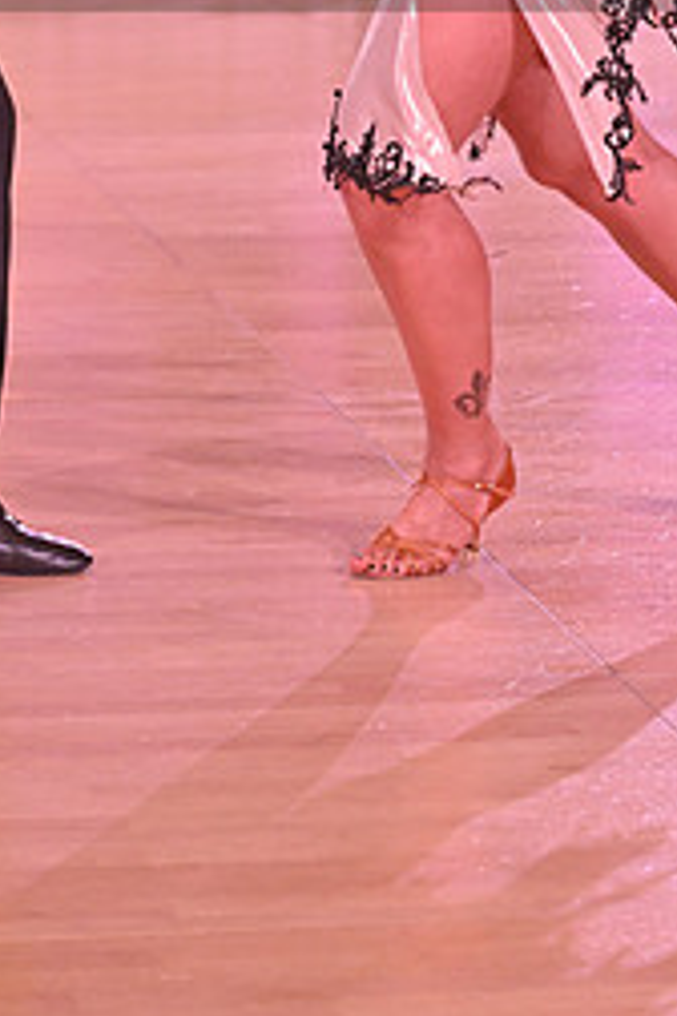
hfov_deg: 7.5
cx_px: 199
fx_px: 5190
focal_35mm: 184
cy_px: -121
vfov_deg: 11.0
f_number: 5
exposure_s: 1/400
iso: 2000
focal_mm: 80
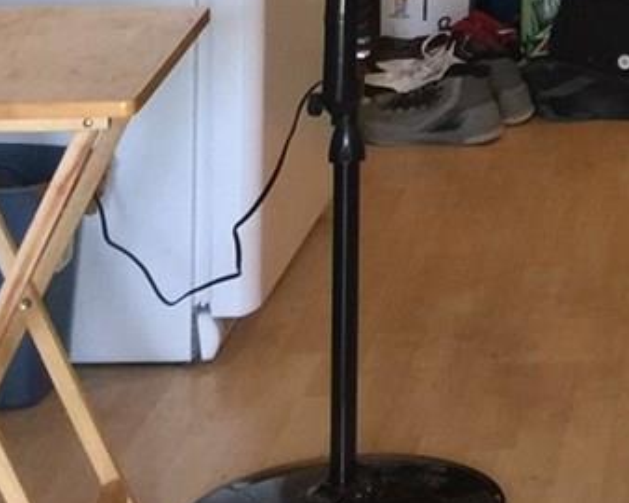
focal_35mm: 134
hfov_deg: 12.9
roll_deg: -3.6
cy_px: -322
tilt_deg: -5.3
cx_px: 1184
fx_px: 2493
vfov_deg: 10.9
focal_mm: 4.15
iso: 64
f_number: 2.2
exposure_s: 1/17
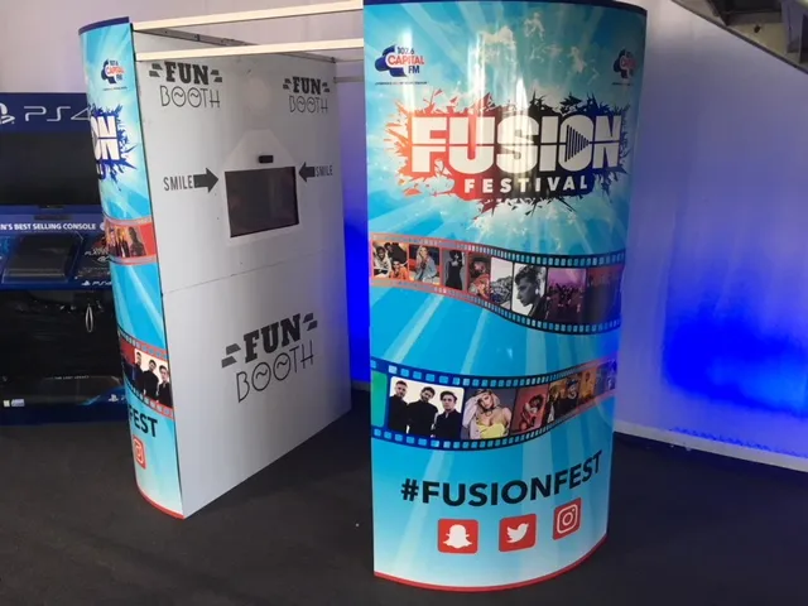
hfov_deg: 61.7
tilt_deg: -13.6
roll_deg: +0.4
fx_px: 677
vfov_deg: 48.2
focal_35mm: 29
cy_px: 303
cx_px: 404
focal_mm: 4.15
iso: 50
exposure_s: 1/33
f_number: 2.2
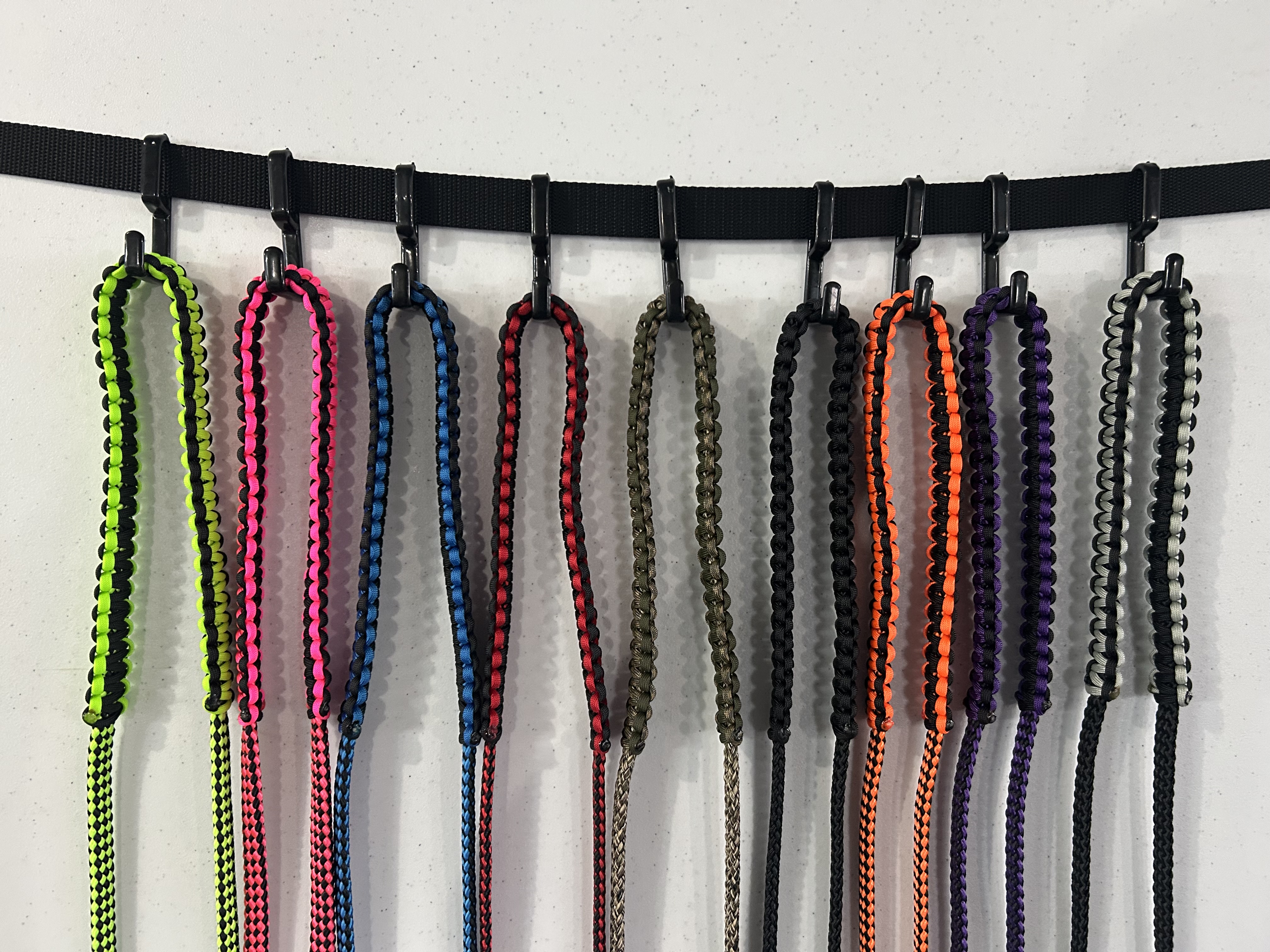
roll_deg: -0.4
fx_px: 954
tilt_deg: -13.0
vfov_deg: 53.1
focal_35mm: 26
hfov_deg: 67.3
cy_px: 476
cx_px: 635
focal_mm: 5.7
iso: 400
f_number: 1.5
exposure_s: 1/60
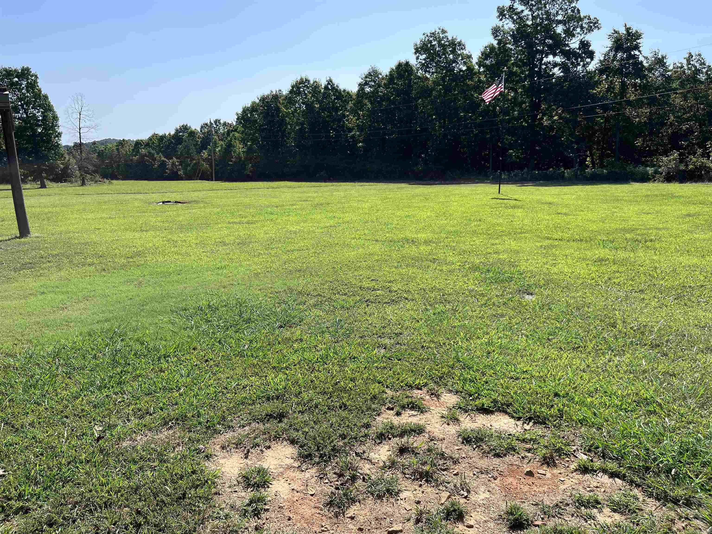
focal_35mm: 26
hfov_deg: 67.3
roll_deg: -0.2
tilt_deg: -12.0
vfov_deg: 53.1
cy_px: 267
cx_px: 356
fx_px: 535
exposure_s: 1/2632
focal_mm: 5.1
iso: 50
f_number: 1.6
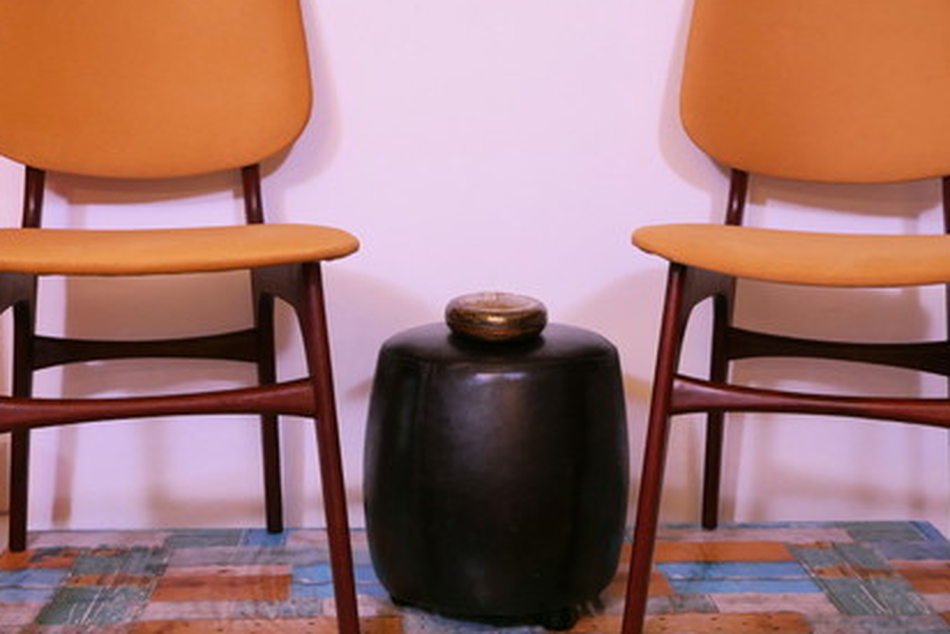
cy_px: 207
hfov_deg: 40.3
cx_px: 483
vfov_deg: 27.4
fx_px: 1293
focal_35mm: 49
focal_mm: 19
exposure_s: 1/40
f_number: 4.4
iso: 400
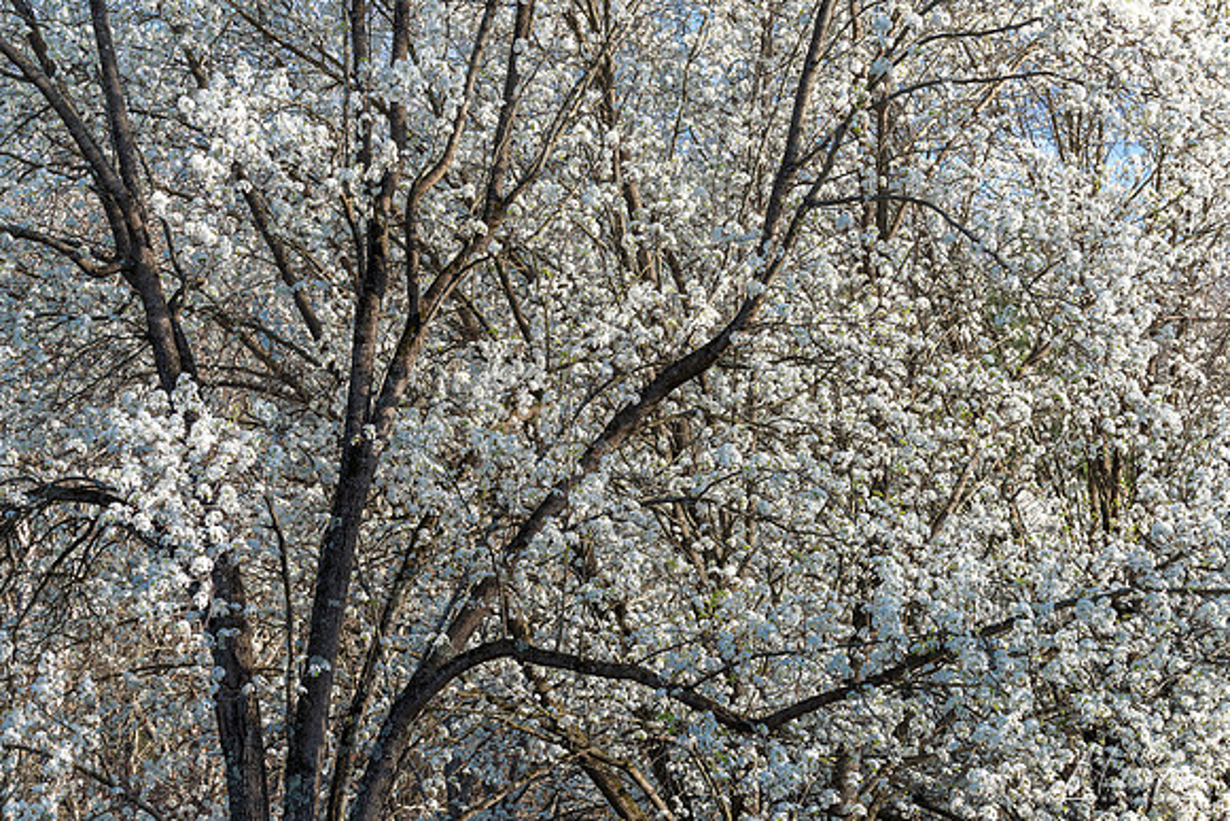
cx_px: 615
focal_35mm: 100
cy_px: 410
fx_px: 3417
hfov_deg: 20.4
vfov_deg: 13.7
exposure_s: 1/180
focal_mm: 100
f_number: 8
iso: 200
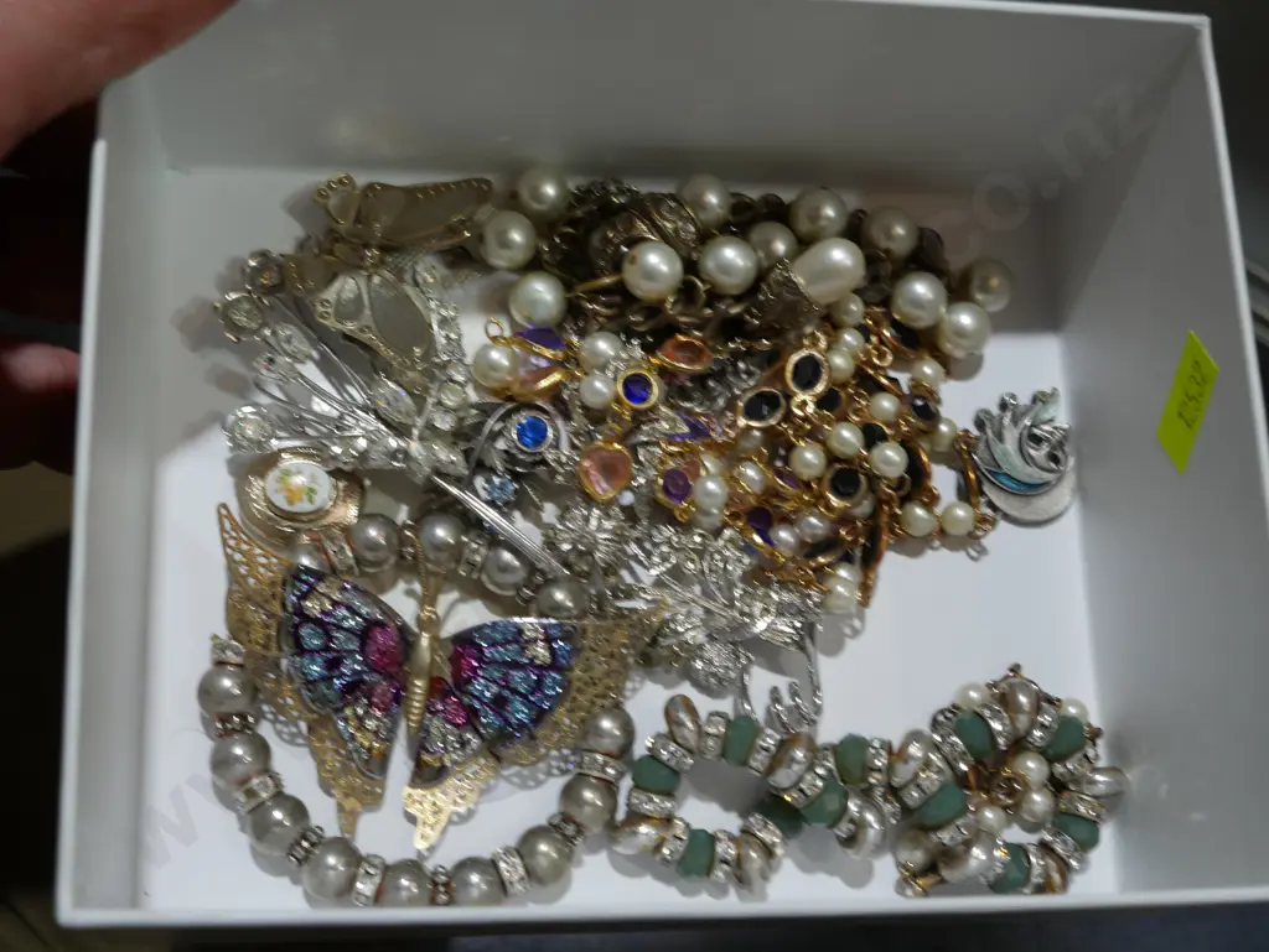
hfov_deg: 38.2
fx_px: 1834
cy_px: 476
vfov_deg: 29.1
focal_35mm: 50
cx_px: 634
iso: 320
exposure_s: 1/60
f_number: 6.3
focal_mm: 25
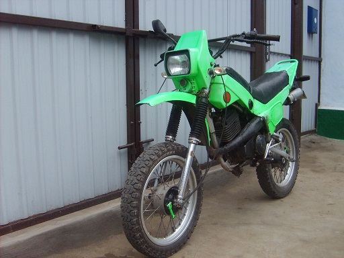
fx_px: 348
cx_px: 172
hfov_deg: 52.6
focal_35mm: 35
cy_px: 129
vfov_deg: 40.7
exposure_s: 1/30
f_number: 2.8
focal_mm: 5.8
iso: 120
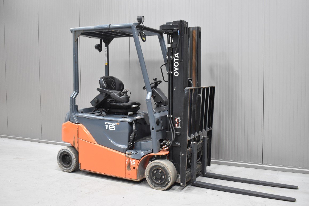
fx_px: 305
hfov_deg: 53.8
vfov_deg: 37.3
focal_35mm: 36
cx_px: 151
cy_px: 103
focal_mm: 23
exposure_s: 1/30
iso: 1600
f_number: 4.5
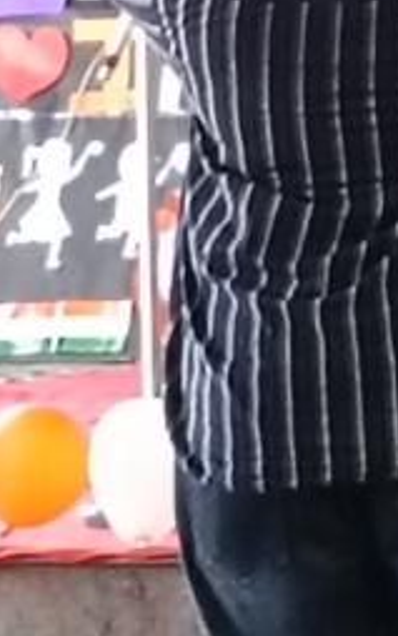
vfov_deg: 4.7
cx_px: 716
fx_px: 7714
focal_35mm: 445
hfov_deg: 2.9
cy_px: -321
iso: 400
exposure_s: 1/100
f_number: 1.8
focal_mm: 3.98
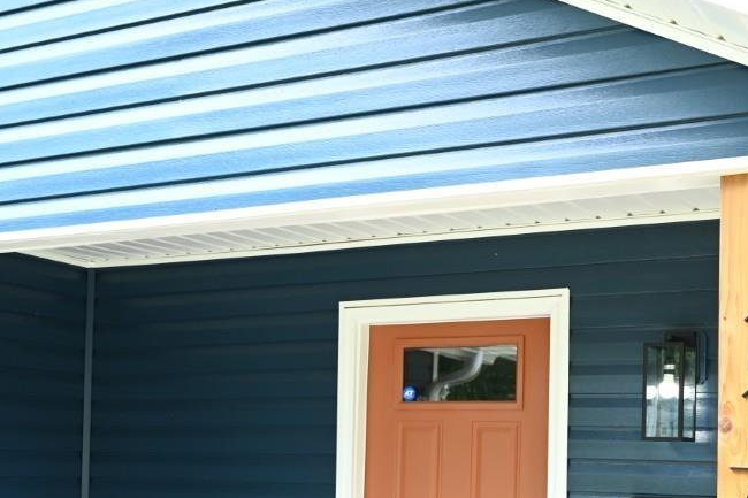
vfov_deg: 24.1
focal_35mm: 55
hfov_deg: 36.1
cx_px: 443
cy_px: 420
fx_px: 1142
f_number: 6.3
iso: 1000
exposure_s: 1/160
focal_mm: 31
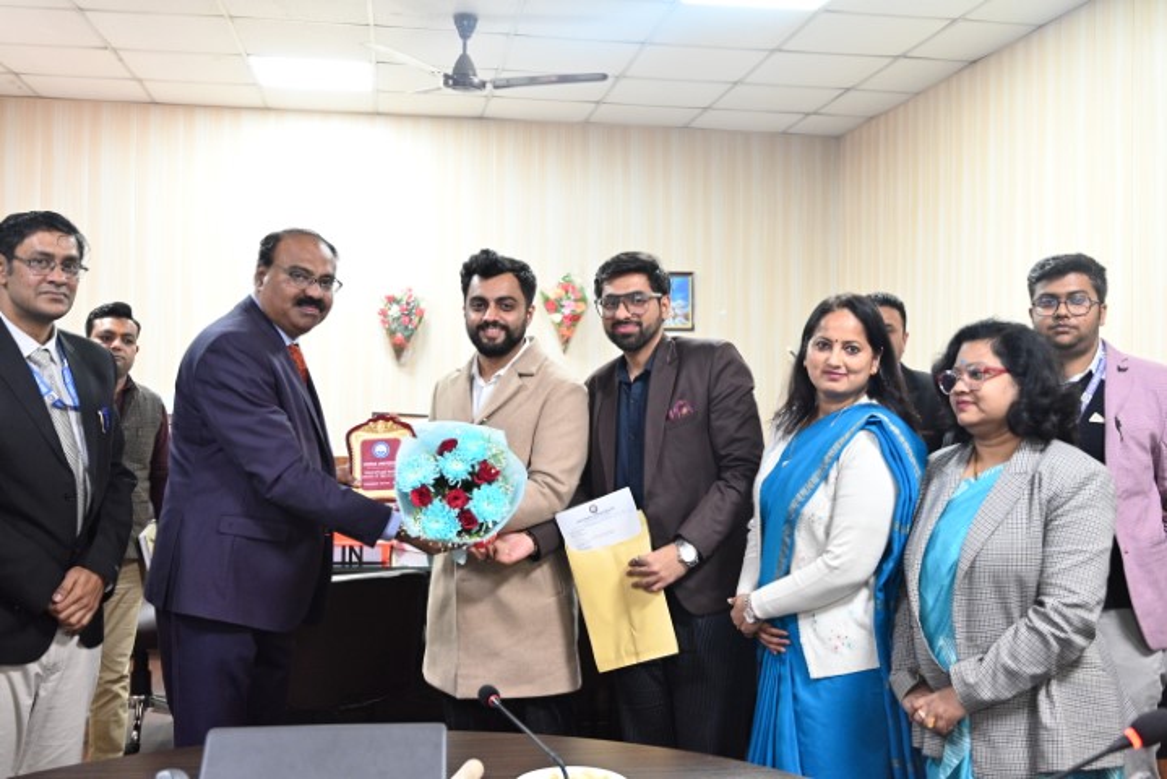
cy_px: 390
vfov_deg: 36.9
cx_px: 584
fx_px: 1167
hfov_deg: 53.1
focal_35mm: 36
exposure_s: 1/80
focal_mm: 36
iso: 3200
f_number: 4
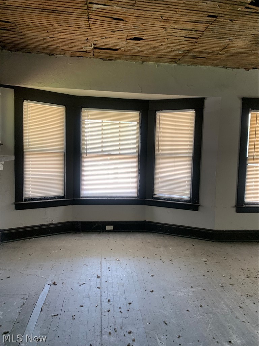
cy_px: 173
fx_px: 259
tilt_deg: -2.8
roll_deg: -2.9
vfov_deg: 67.3
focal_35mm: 26
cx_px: 130
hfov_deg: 53.1
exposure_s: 1/61
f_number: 1.8
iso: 100
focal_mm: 4.25
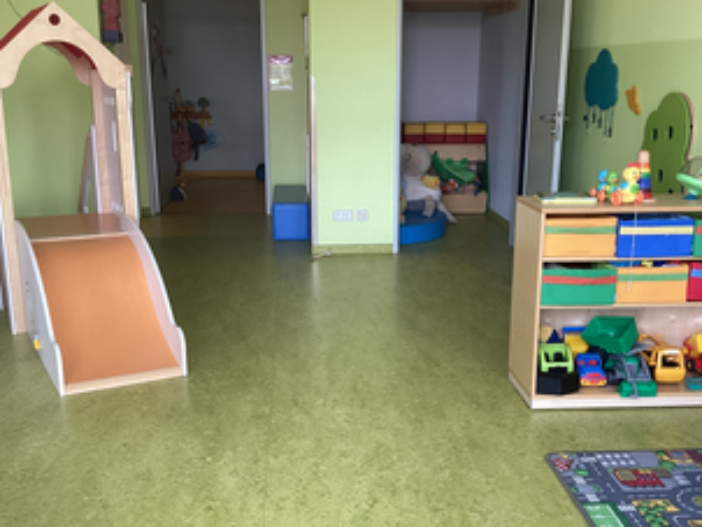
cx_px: 344
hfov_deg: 45.7
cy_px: 293
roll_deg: -1.1
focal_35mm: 41
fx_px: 832
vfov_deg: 35.1
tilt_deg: -15.9
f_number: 2.4
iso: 80
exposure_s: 1/60
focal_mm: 3.3
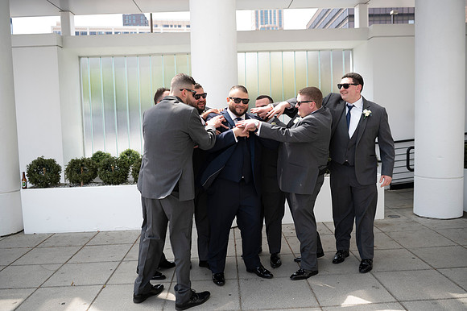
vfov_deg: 41.1
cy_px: 156
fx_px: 415
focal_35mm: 32
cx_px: 234
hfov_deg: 58.7
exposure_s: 1/250
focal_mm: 32
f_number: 2.8
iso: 50
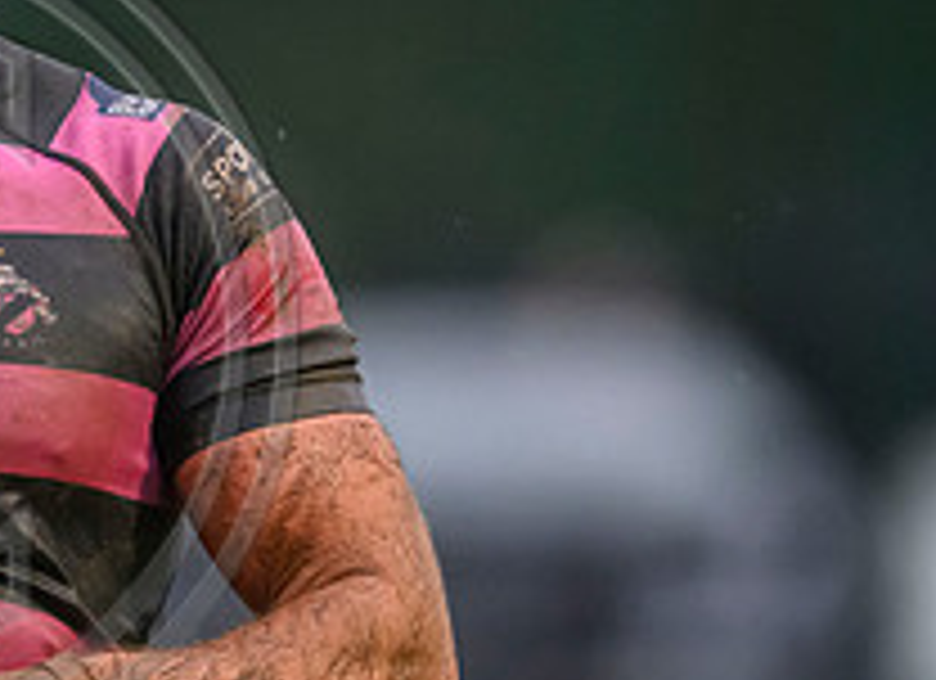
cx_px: 76
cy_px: 252
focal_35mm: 1800
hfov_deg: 1.1
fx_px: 48115
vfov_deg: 0.8
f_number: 4
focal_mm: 560
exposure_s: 1/800
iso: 5000
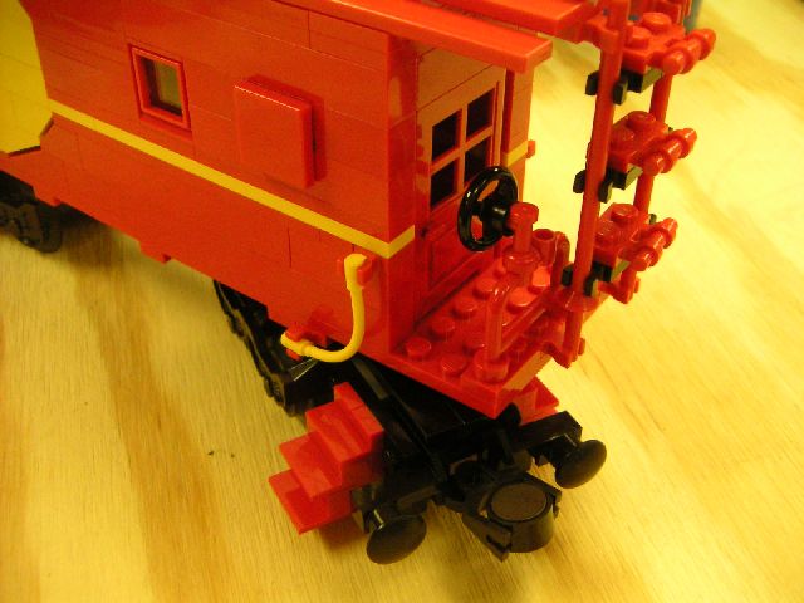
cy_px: 302
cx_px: 402
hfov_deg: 46.8
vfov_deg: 36.0
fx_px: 929
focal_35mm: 40
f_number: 2.9
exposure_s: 1/90
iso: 400
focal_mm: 5.3
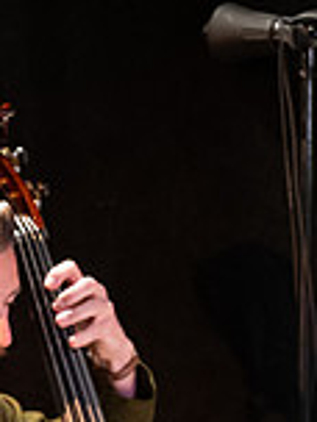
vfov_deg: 3.5
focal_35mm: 571
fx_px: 6972
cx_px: -31
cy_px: 550
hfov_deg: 2.6
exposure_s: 1/80
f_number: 5.6
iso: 5000
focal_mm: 200
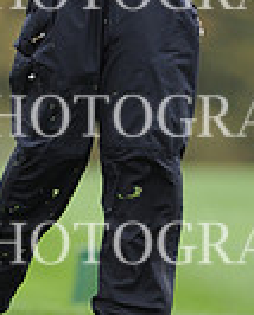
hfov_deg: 1.0
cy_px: -76
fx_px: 15283
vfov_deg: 1.2
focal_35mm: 1632
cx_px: -64
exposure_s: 1/1600
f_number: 4
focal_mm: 400
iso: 800
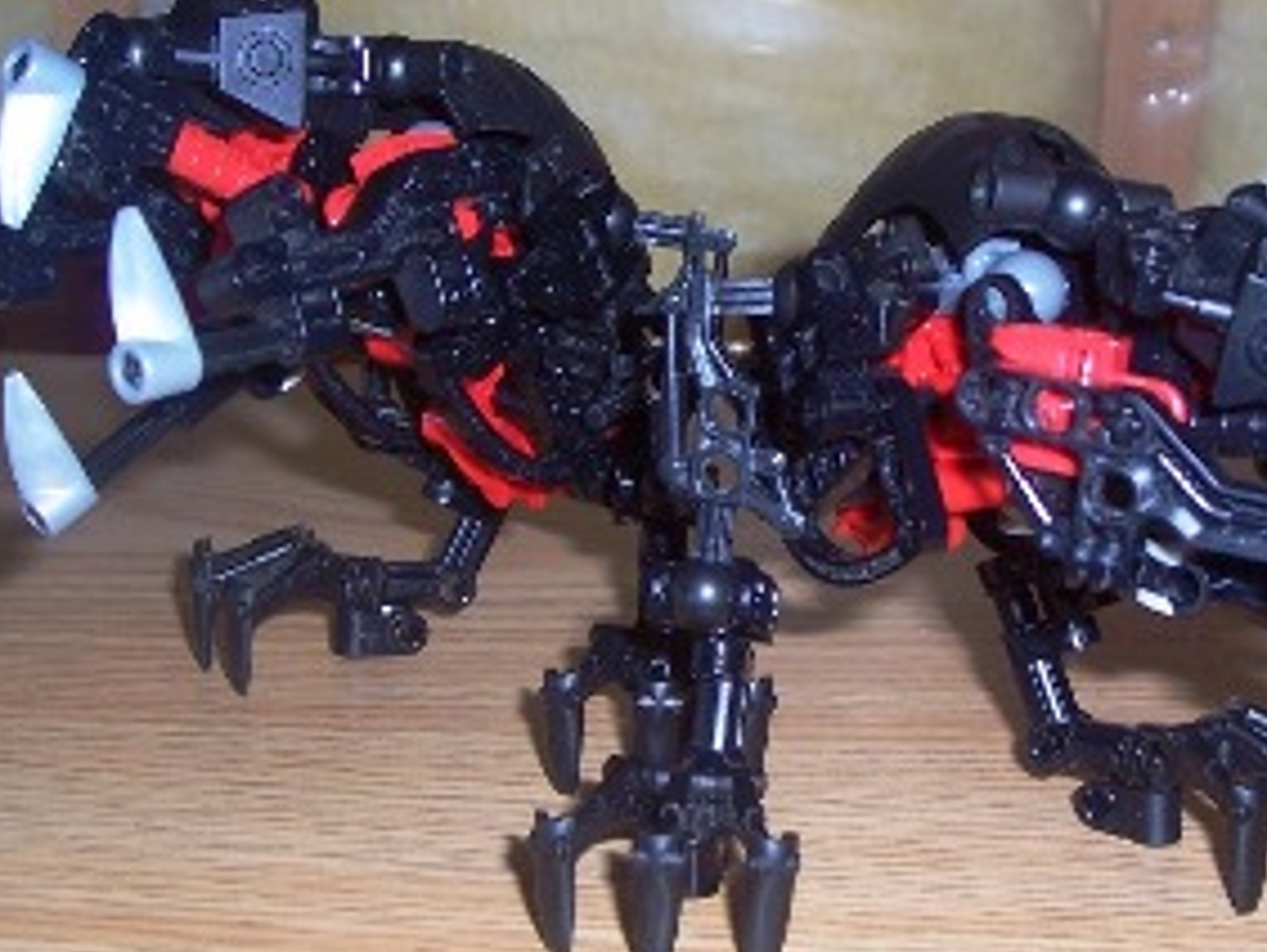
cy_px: 505
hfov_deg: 30.1
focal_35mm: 64
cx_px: 773
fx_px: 2344
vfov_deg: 23.0
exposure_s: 1/60
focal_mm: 7
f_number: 3
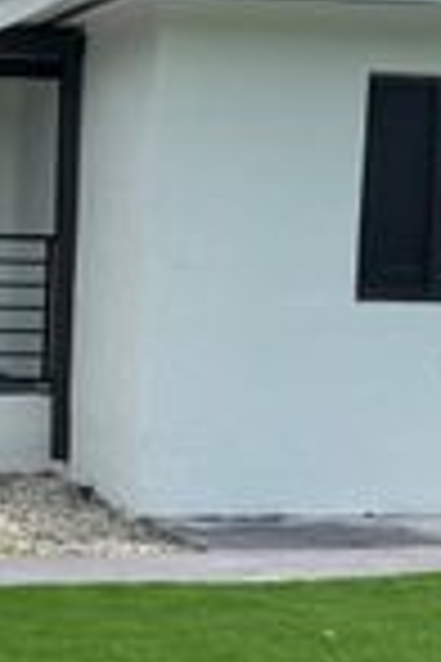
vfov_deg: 23.9
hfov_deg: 15.1
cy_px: 322
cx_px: -180
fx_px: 1562
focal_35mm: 85
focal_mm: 6.76
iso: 80
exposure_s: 1/4950
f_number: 1.78
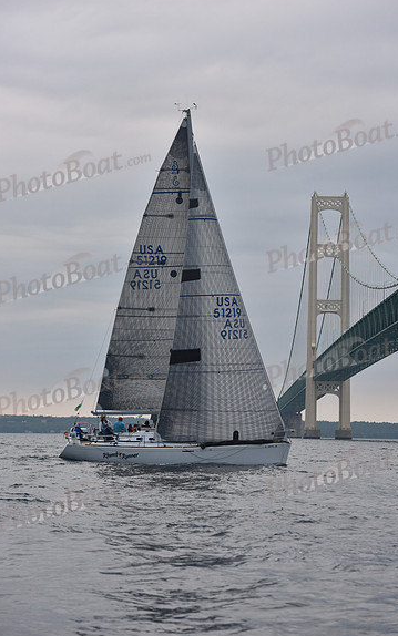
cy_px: 318
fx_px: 1752
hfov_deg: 13.0
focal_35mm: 101
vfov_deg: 20.6
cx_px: 209
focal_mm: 98
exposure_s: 1/640
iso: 500
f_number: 5.6
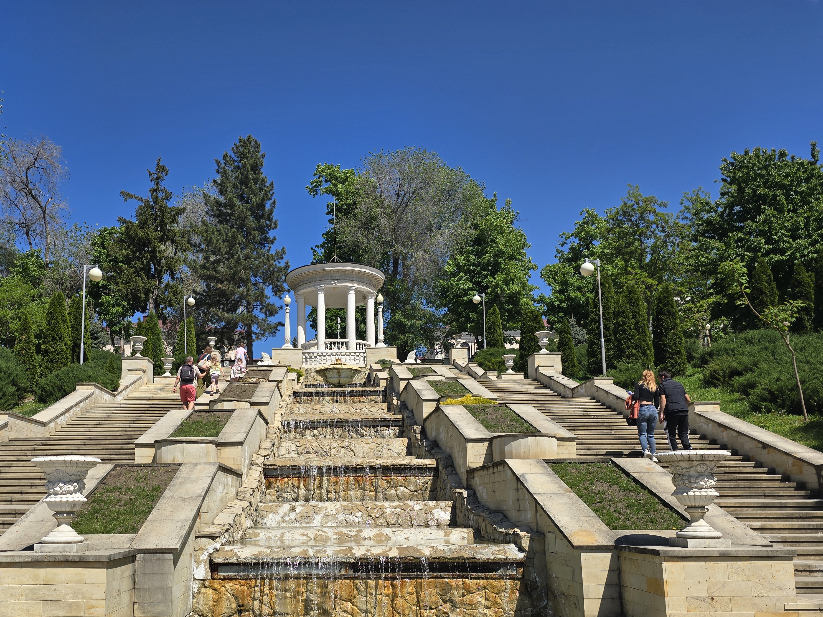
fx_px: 737
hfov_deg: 57.7
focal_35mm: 31
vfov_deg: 44.8
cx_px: 313
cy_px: 407
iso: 12
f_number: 1.7
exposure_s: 1/1160
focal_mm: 6.3
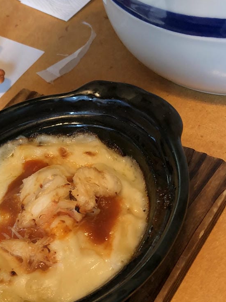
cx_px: 33
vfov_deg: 30.7
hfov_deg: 22.8
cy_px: 176
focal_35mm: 63
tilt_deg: -50.8
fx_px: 549
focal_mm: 3.99
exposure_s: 1/30
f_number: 1.8
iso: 25
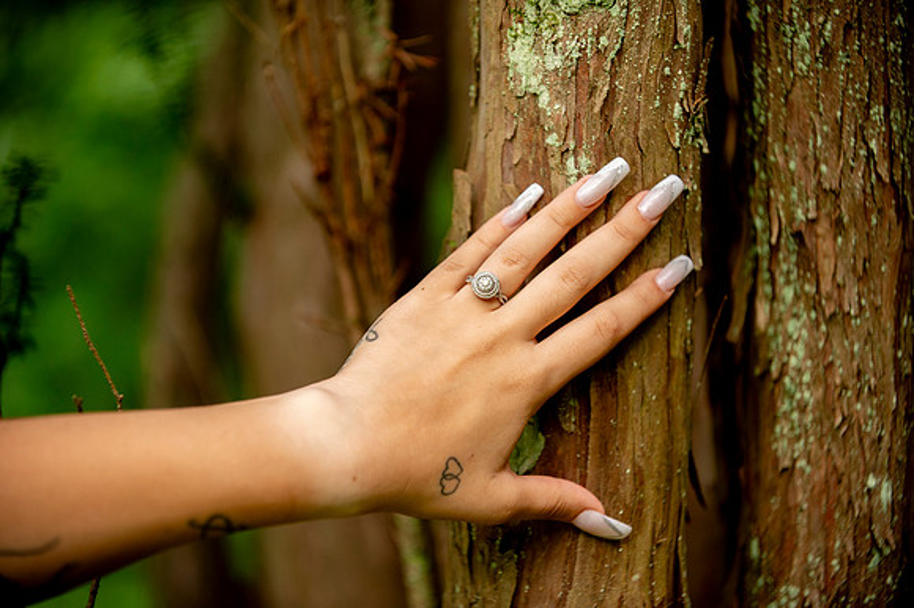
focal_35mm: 80
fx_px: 2030
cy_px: 304
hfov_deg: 25.4
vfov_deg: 17.0
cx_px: 457
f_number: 2.8
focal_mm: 80
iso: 800
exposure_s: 1/400
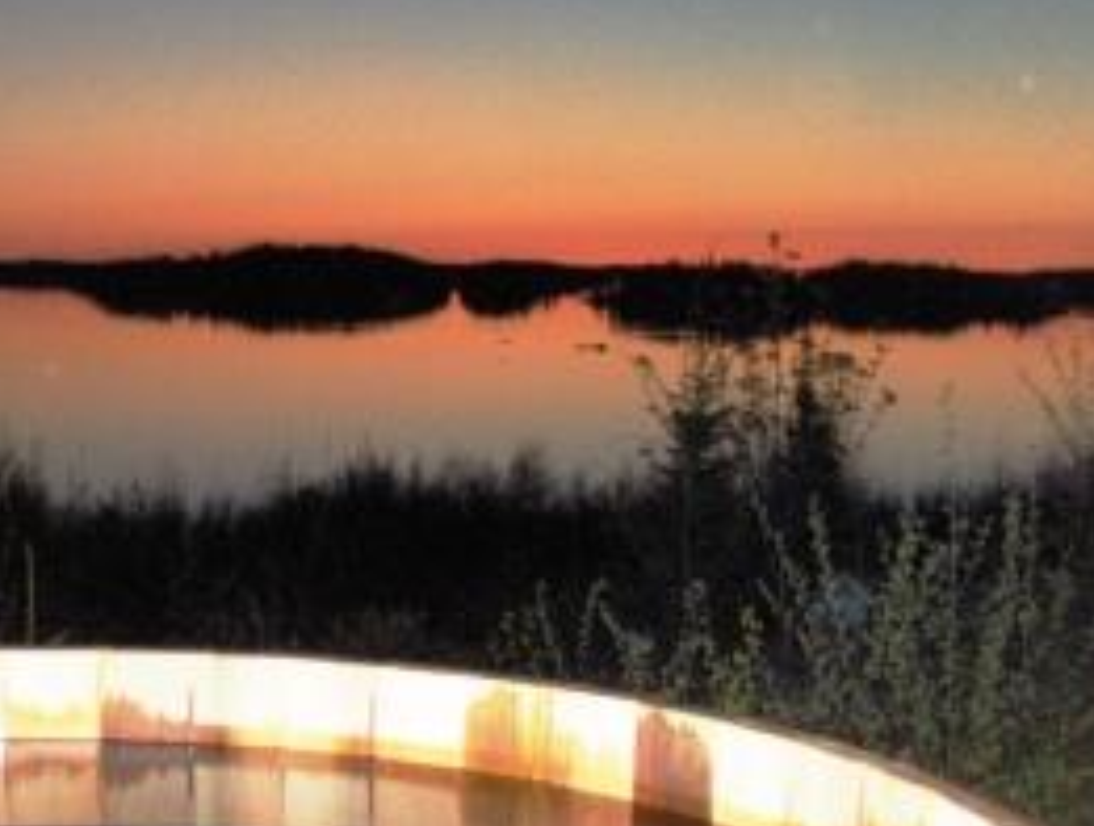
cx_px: 193
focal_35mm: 70
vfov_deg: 20.9
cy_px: 612
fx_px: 2217
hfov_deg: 27.1
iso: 105
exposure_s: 1/60
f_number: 3.5
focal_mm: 6.5
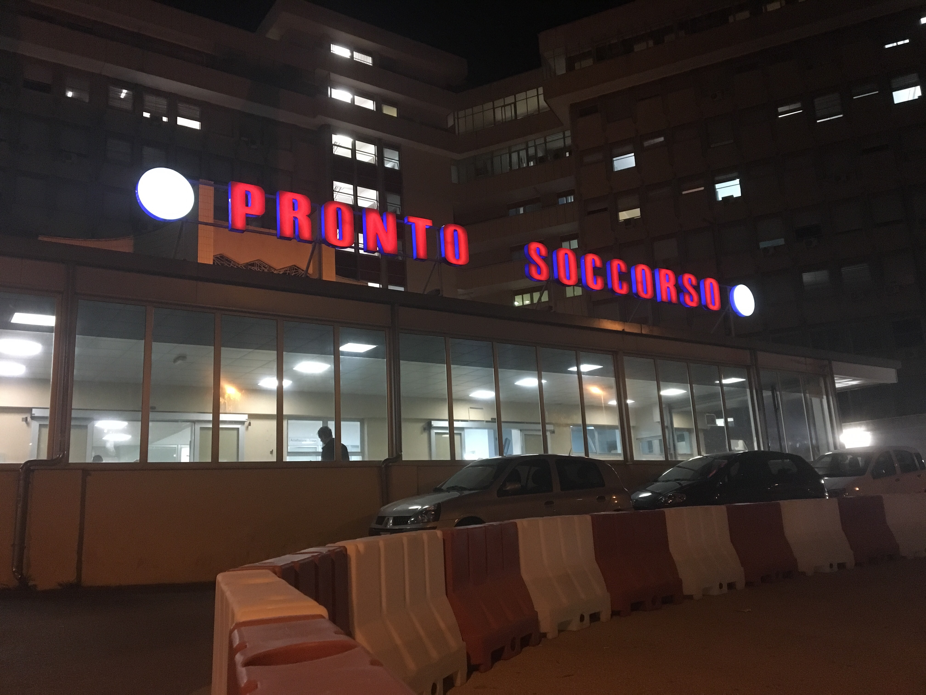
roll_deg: +3.7
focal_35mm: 29
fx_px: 776
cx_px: 463
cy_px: 348
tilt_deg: +12.3
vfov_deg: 48.2
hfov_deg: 61.7
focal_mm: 4.15
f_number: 2.2
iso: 250
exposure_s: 1/17
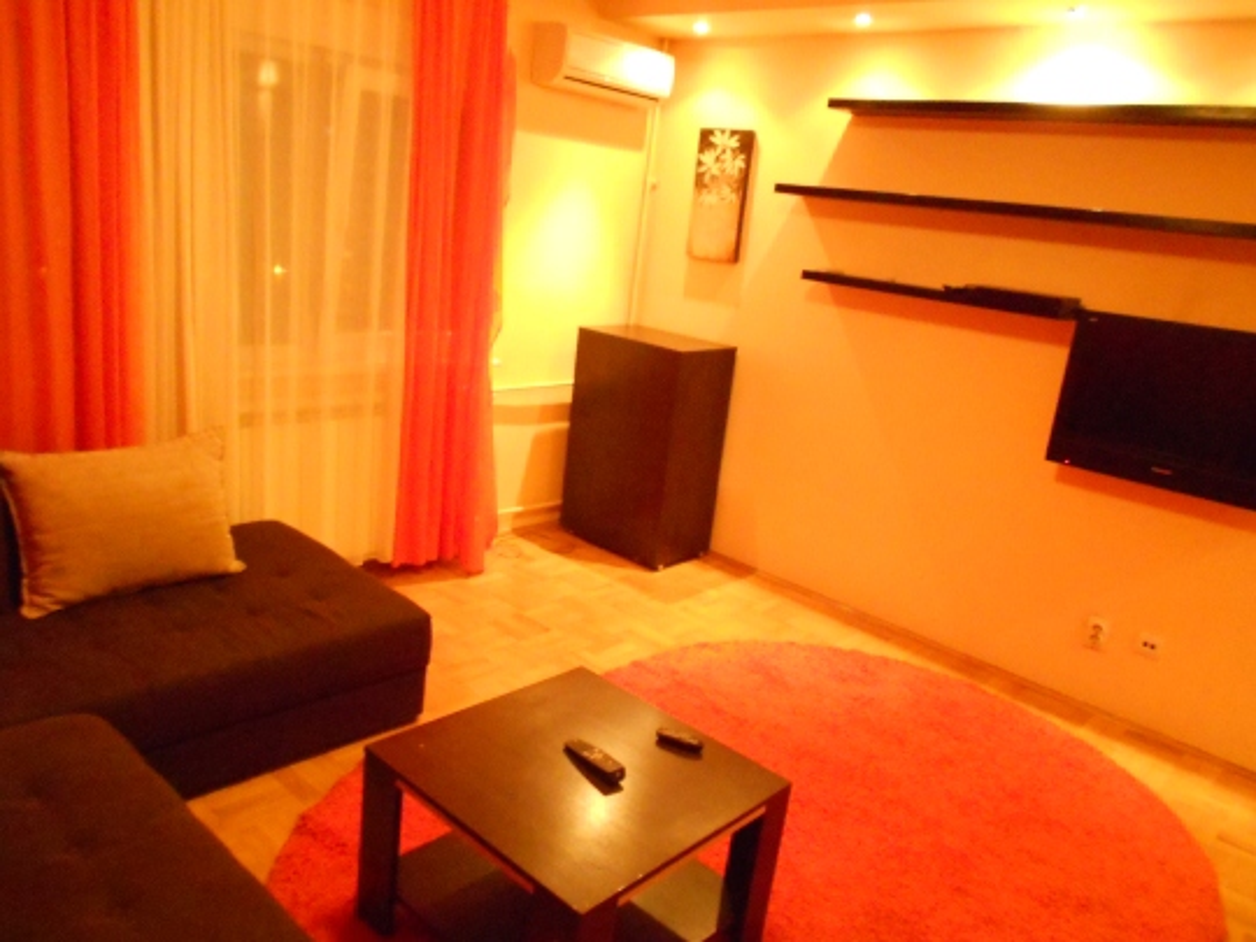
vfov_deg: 53.1
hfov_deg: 67.3
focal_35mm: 26
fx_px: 943
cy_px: 471
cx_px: 628
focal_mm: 4.6
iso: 800
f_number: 3.2
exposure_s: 1/10
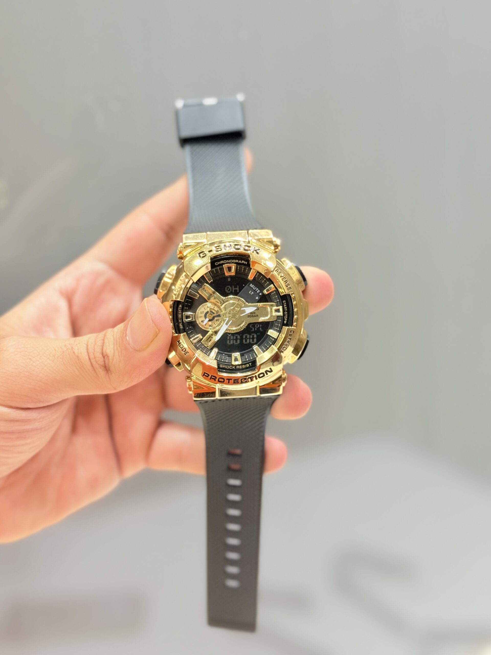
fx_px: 908
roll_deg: +0.1
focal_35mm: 48
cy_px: 328
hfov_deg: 30.3
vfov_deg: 39.7
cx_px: 246
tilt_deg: -16.0
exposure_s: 1/239
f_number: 1.78
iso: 160
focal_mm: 6.76
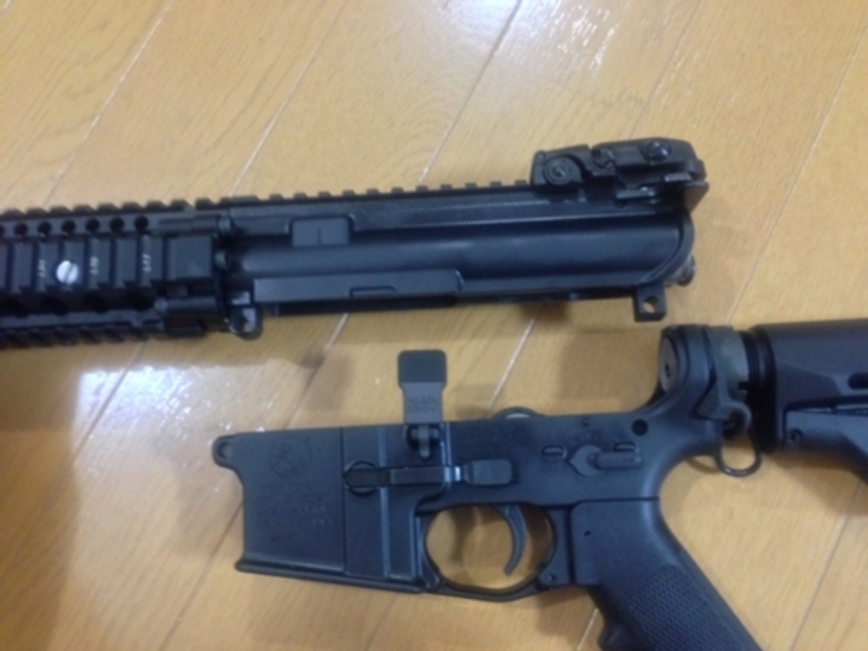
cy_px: 326
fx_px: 827
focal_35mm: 33
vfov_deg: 42.9
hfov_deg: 55.4
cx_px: 434
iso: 500
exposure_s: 1/15
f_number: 2.4
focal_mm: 4.12
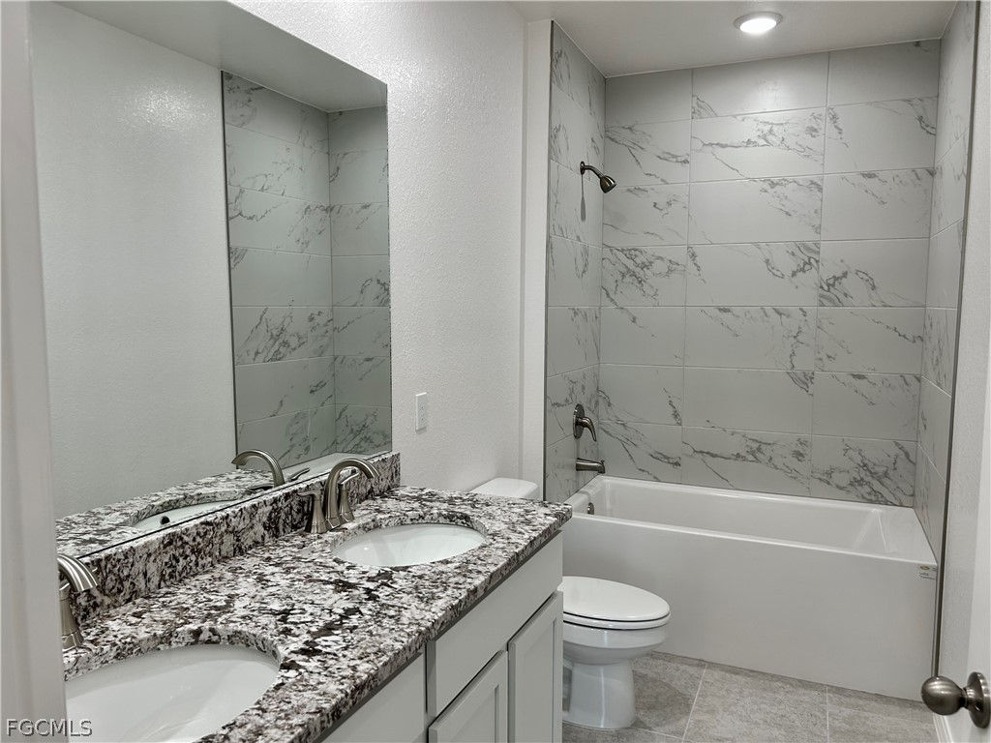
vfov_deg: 53.1
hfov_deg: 67.3
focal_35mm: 26
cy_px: 372
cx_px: 496
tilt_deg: -5.9
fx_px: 744
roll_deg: -0.3
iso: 50
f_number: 1.5
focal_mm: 5.7
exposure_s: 1/120
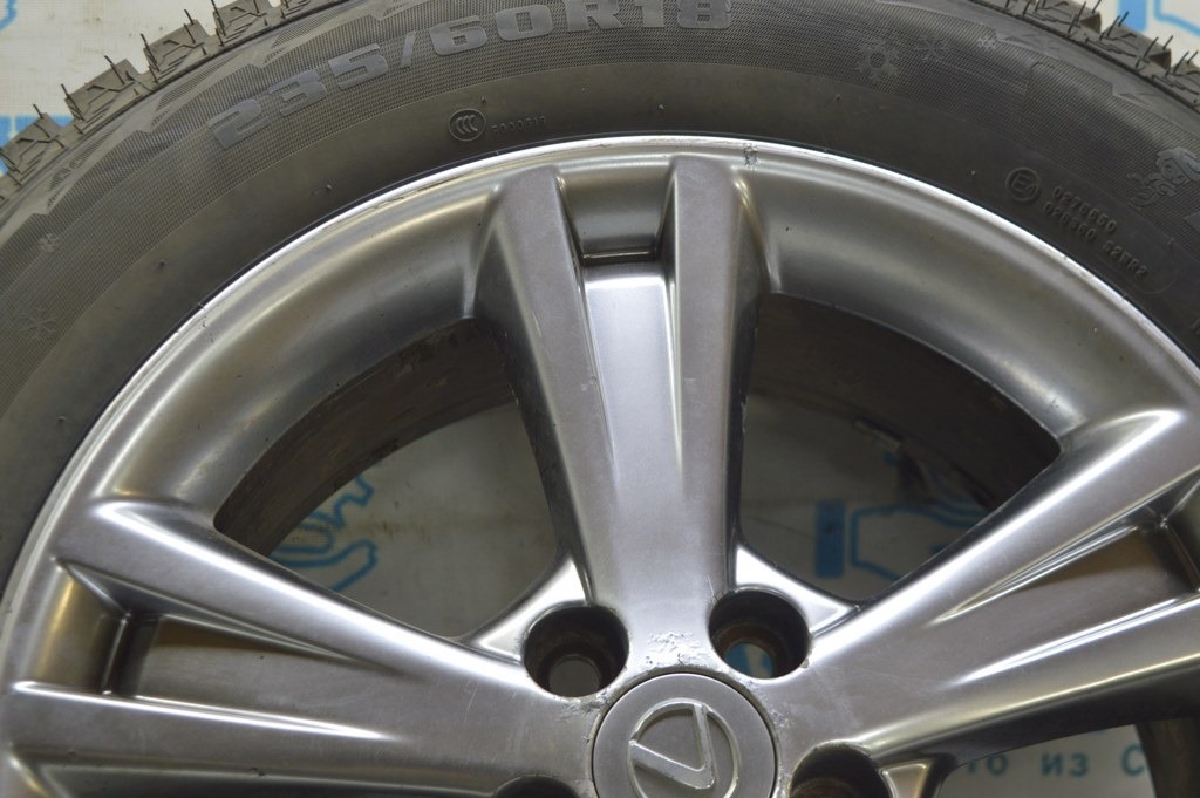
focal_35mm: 57
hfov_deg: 35.1
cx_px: 600
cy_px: 399
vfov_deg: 23.7
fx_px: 1898
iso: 400
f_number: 5.6
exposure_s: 1/20
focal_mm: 38
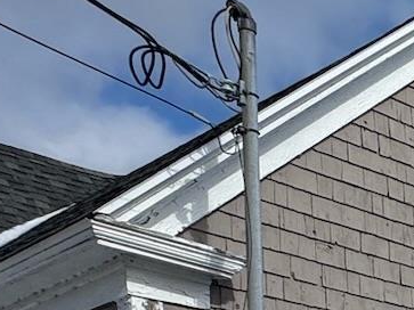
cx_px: 750
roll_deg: +0.0
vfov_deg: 16.0
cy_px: 547
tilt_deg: +0.4
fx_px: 945
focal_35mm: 79
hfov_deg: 18.9
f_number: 2.2
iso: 50
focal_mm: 2.22
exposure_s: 1/3390
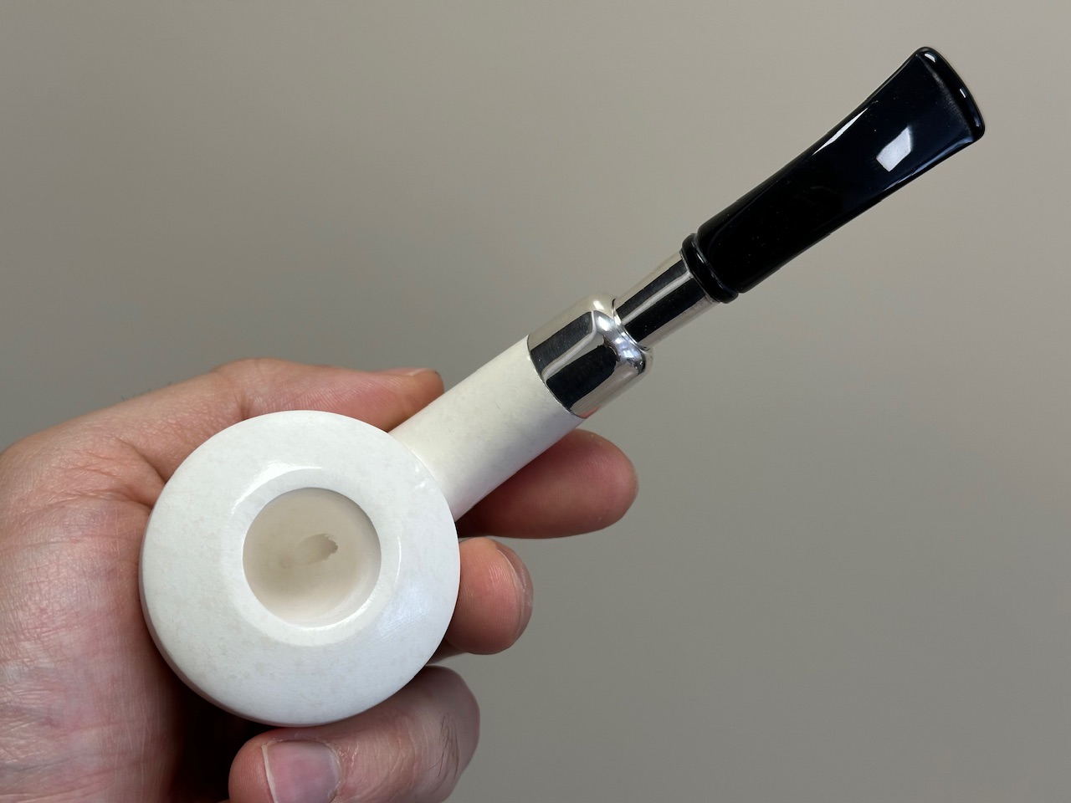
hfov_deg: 39.7
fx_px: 1485
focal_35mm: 48
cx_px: 536
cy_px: 402
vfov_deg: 30.3
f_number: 1.78
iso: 50
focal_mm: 6.86
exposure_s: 1/100
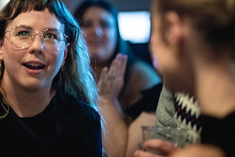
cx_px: 32
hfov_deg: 13.1
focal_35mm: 155
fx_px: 1013
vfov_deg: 8.9
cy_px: 45
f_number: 1.8
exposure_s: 1/250
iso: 6400
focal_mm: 85
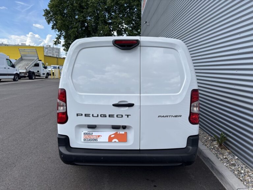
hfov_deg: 67.3
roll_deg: +0.2
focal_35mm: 26
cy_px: 95
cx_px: 126
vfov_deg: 53.1
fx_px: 190
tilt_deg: -8.1
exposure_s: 1/2288
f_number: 1.6
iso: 50
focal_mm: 5.96
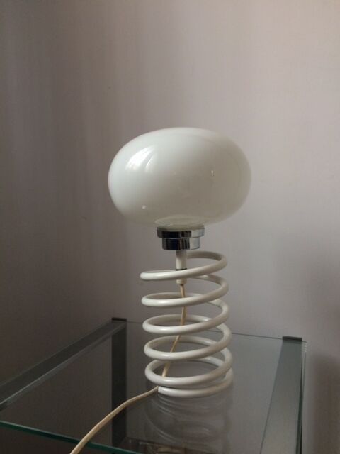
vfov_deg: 61.7
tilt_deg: -5.3
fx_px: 380
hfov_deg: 48.2
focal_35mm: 29
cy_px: 227
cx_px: 170
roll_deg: +0.1
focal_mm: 4.15
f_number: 2.2
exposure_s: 1/33
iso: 125
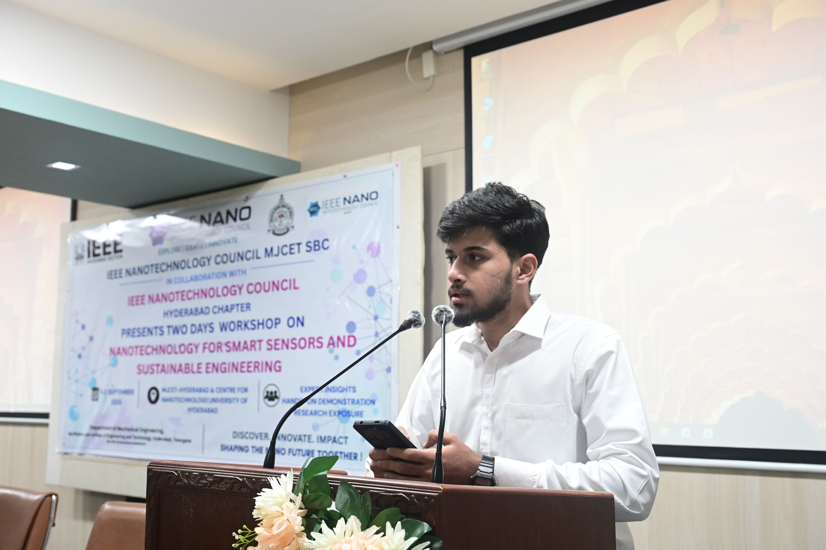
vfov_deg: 36.8
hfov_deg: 53.2
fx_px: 825
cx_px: 413
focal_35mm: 36
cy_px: 275
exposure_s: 1/125
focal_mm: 36
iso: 5000
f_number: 5.6
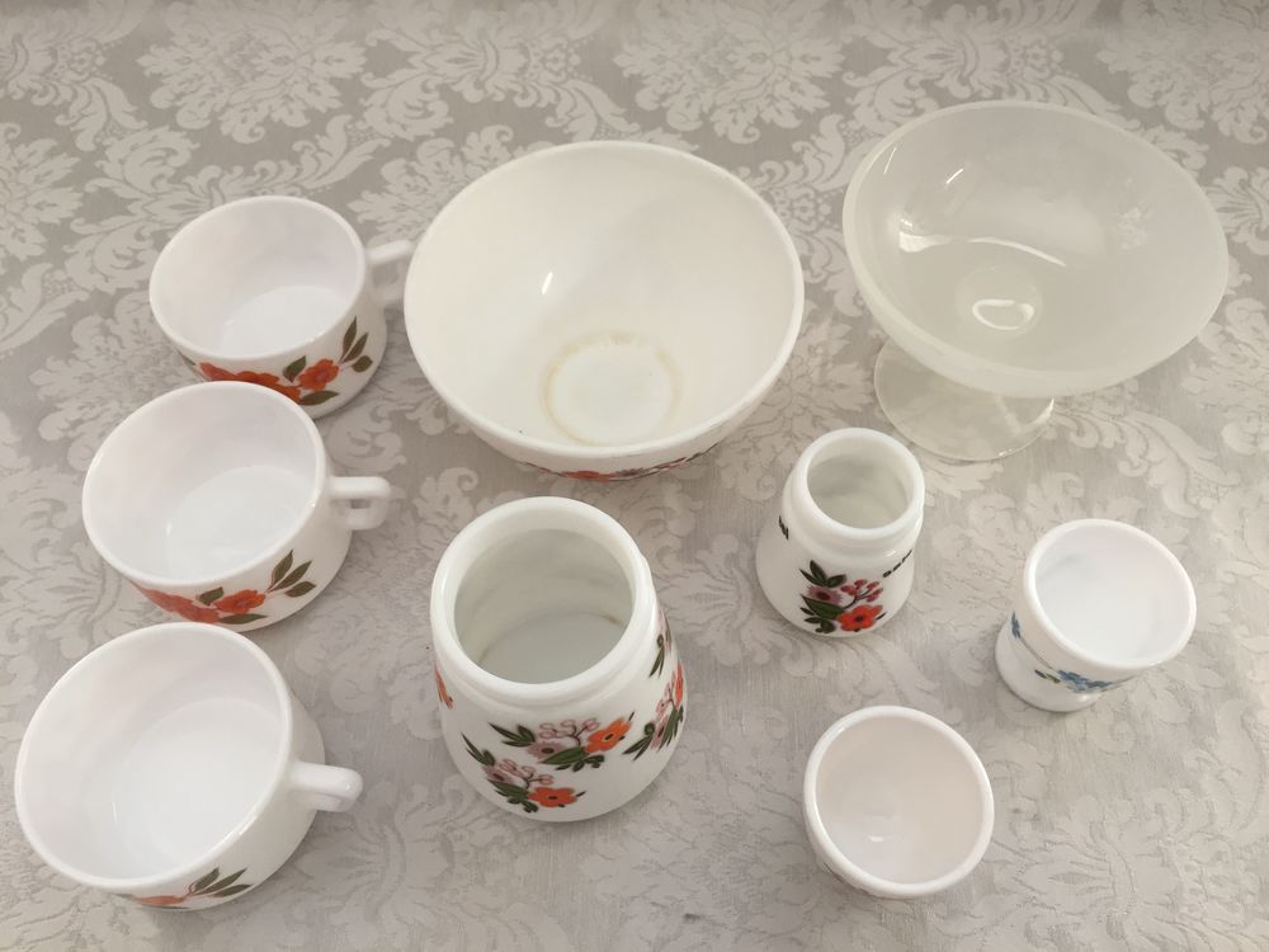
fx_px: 1063
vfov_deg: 48.2
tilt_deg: -60.5
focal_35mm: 29
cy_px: 476
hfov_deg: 61.7
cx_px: 634
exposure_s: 1/33
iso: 50
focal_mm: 4.15
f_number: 2.2
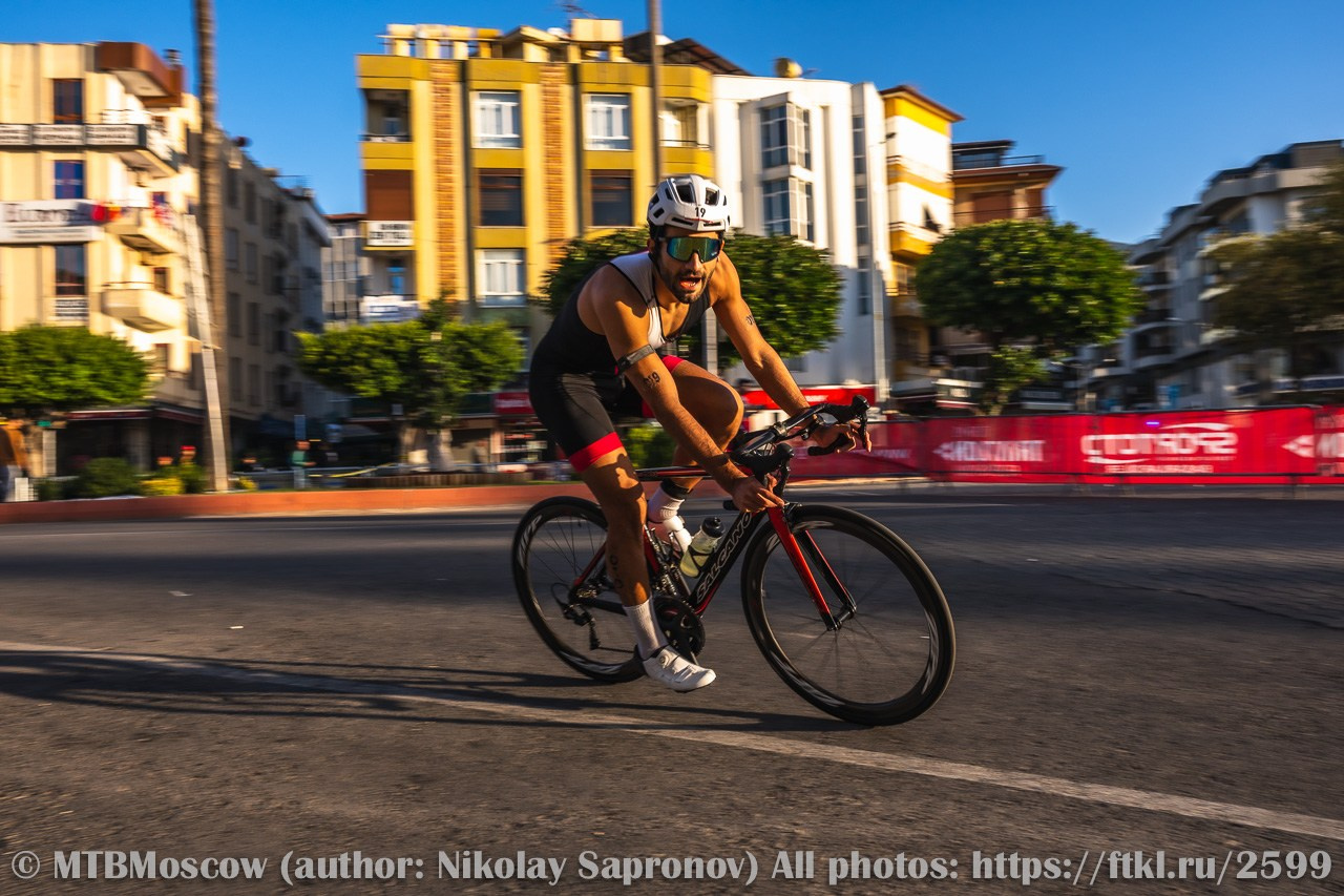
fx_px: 1064
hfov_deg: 64.6
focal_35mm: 28
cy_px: 448
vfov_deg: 45.7
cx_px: 672
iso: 100
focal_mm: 28.5
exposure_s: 1/250
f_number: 8
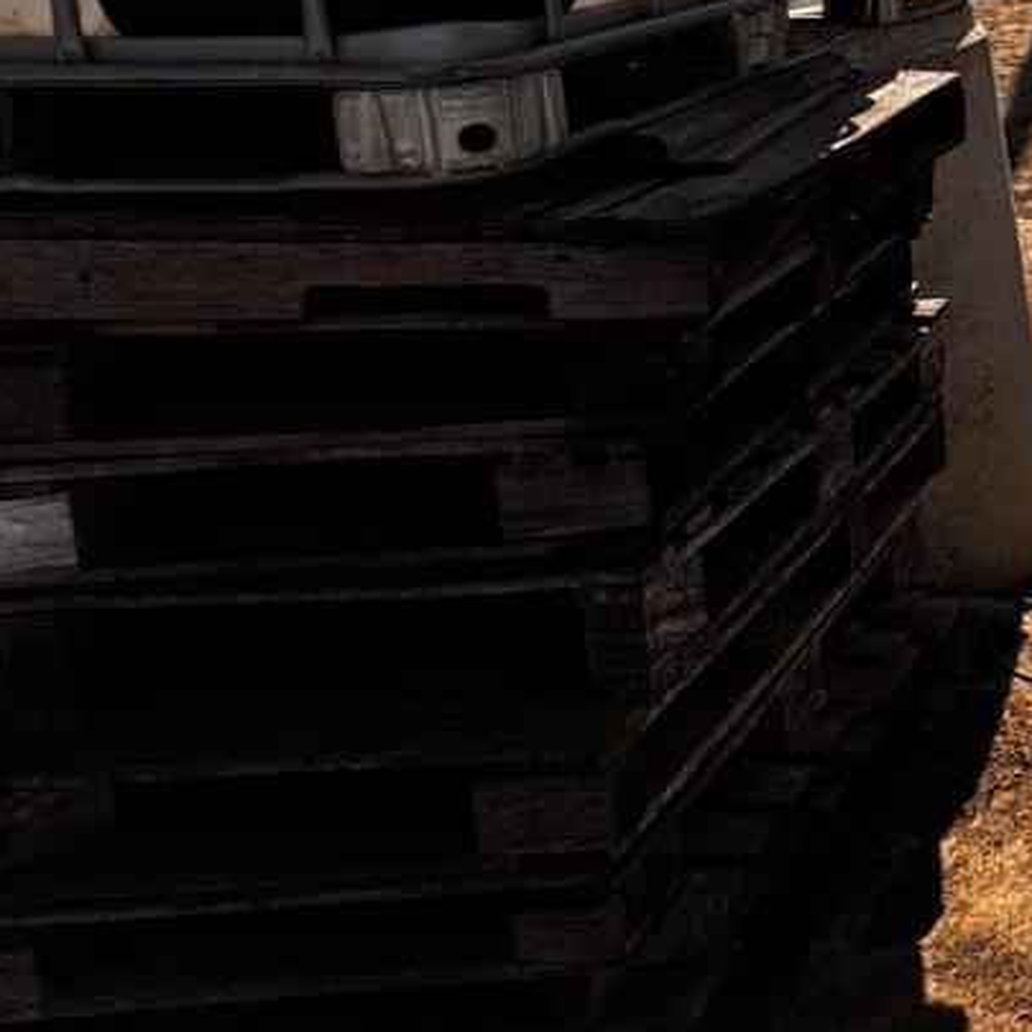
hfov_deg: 23.1
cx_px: 1786
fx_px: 1552
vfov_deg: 34.7
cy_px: 103
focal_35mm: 46
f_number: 2.2
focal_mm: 2.22
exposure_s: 1/1880
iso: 50
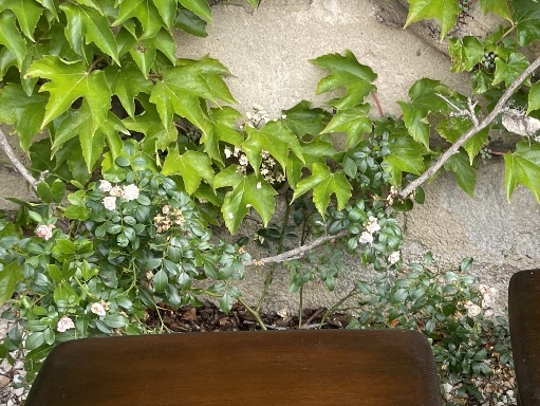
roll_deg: -2.1
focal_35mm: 61
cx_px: 480
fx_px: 952
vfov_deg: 23.1
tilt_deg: -41.9
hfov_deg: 30.4
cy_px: 408
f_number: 1.6
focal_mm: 4.2
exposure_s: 1/779
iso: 32
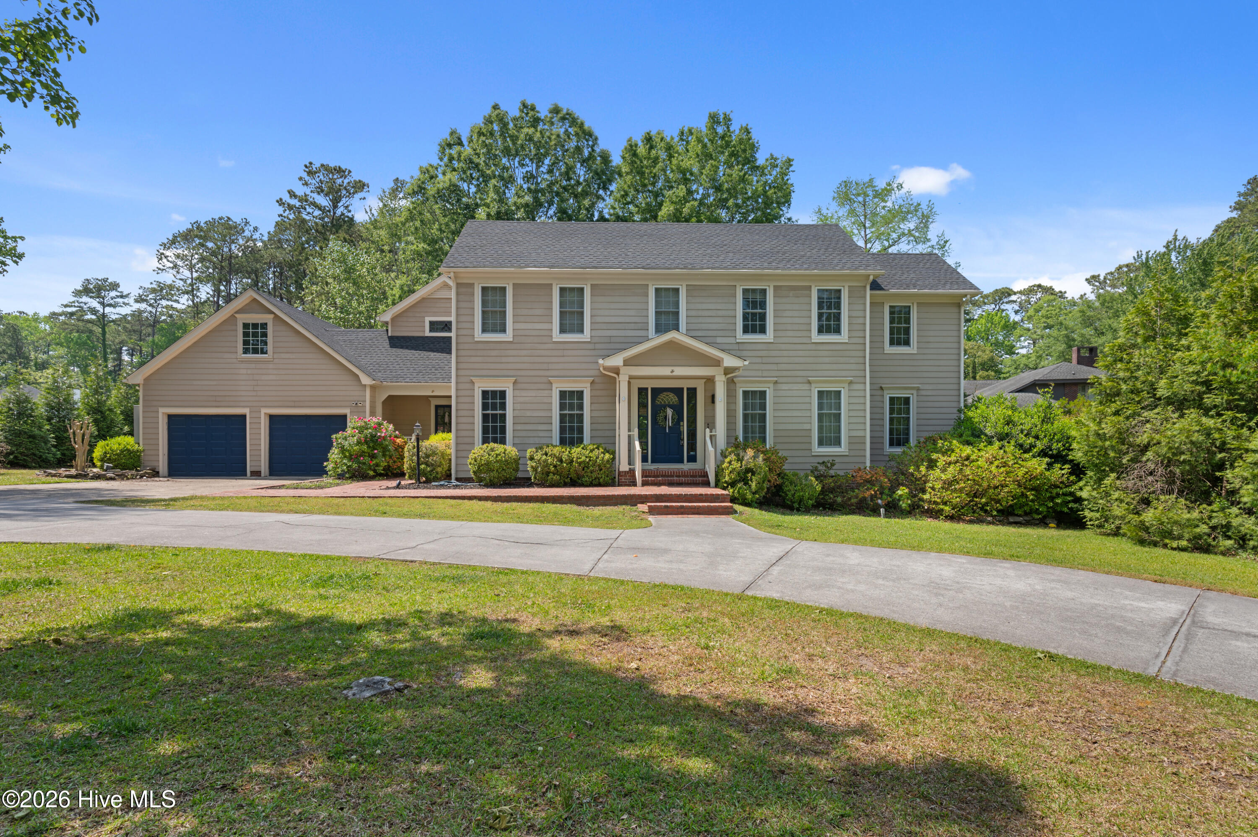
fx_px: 594
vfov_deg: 70.4
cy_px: 418
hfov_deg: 93.3
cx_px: 629
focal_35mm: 17
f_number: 11
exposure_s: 1/30
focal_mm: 17
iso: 100
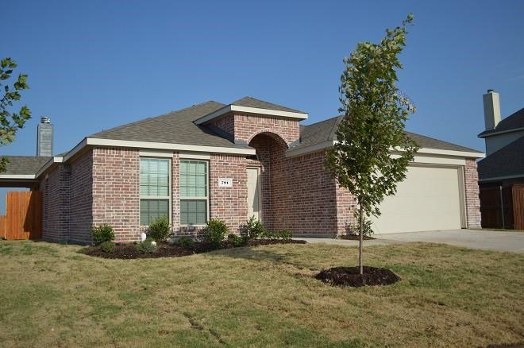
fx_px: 436
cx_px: 262
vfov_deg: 43.5
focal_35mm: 30
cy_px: 174
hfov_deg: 62.0
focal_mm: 20
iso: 100
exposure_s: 1/1600
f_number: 3.8
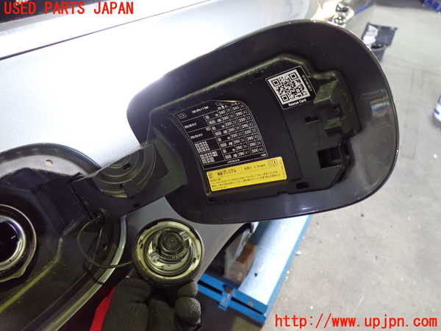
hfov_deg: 60.0
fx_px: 382
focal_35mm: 30
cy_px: 166
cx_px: 220
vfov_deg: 46.8
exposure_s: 1/30
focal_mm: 5.4
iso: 800
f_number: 2.3
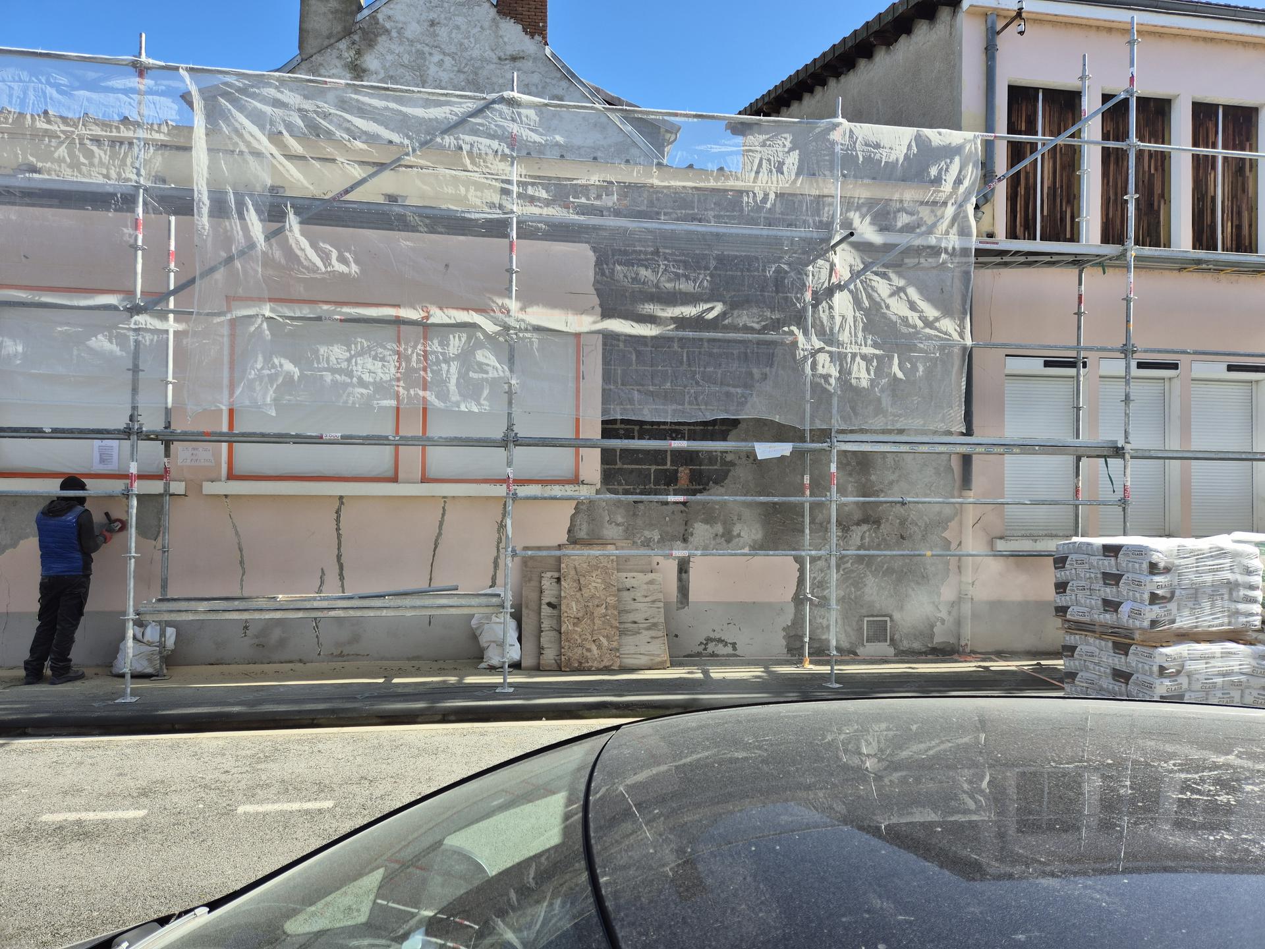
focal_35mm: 23
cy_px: 474
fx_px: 841
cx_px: 632
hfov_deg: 73.9
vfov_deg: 58.9
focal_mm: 5.4
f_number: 1.8
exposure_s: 1/592
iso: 25
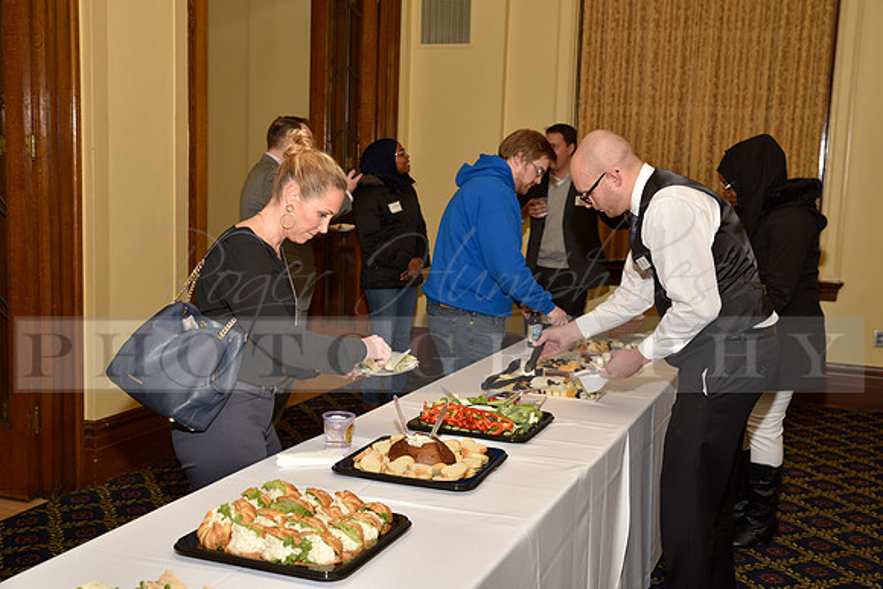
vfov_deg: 31.9
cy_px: 294
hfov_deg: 46.4
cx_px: 442
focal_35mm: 42
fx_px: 1030
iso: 200
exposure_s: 1/60
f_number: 5
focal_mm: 42
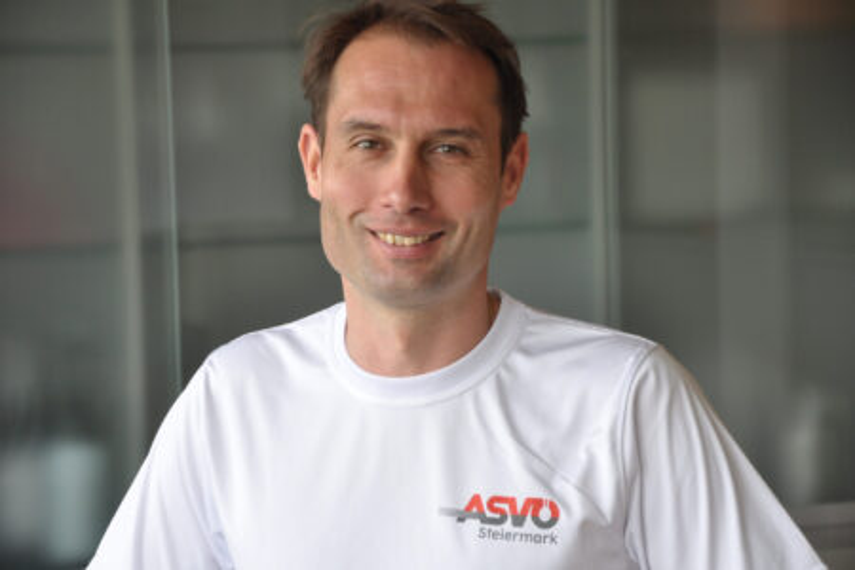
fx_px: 3277
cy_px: 285
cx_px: 428
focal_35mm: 138
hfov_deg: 14.9
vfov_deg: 9.9
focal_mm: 92
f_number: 5.6
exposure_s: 1/60
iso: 400
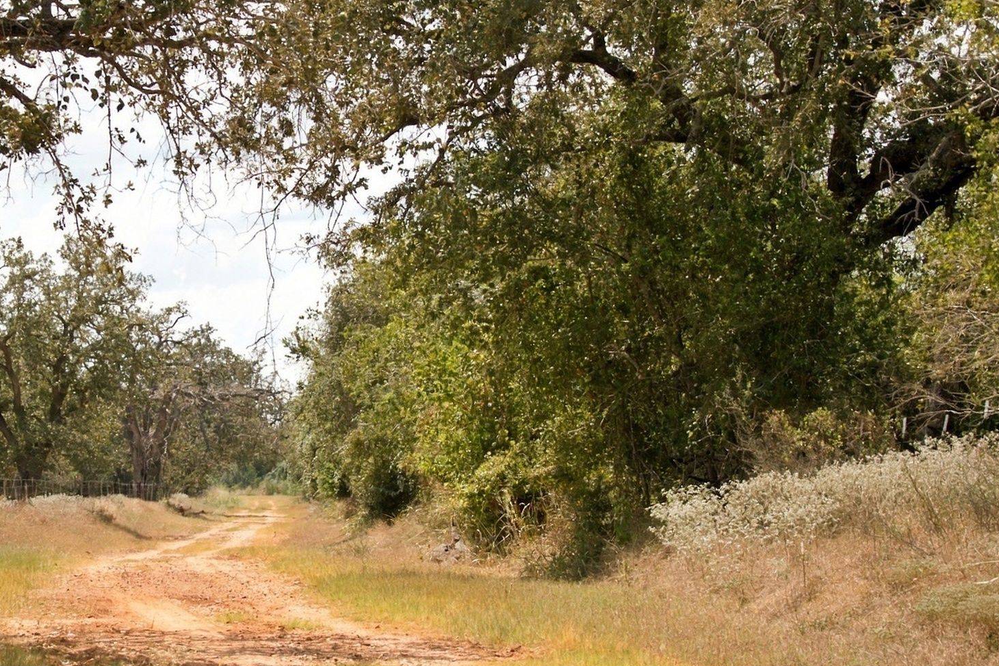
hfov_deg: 14.9
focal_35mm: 137
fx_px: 3801
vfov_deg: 10.0
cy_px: 264
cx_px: 263
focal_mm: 53.6
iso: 100
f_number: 5.6
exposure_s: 1/400
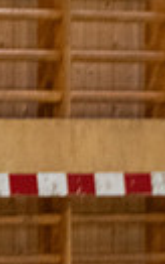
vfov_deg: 1.5
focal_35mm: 1433
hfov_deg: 0.9
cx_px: 477
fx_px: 10299
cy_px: 386
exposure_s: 1/640
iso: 3600
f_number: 3.2
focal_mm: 200
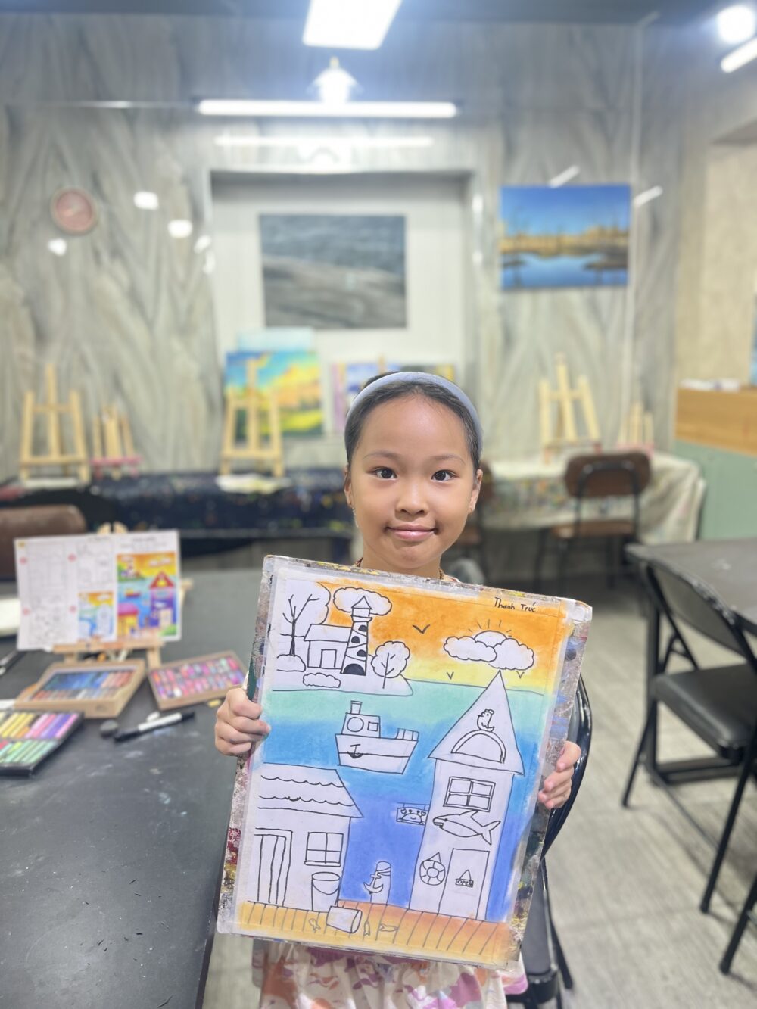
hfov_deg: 53.1
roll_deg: +1.2
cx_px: 378
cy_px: 504
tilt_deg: -13.0
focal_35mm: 26
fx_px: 758
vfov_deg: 67.3
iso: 80
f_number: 1.5
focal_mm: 5.7
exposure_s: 1/50
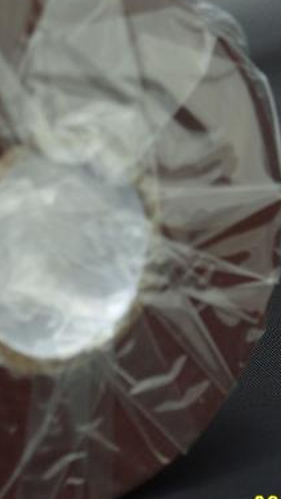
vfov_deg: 13.4
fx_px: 2119
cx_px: 64
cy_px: 244
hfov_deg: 7.6
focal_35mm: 160
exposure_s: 1/180
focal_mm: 18.9
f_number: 3.4
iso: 80
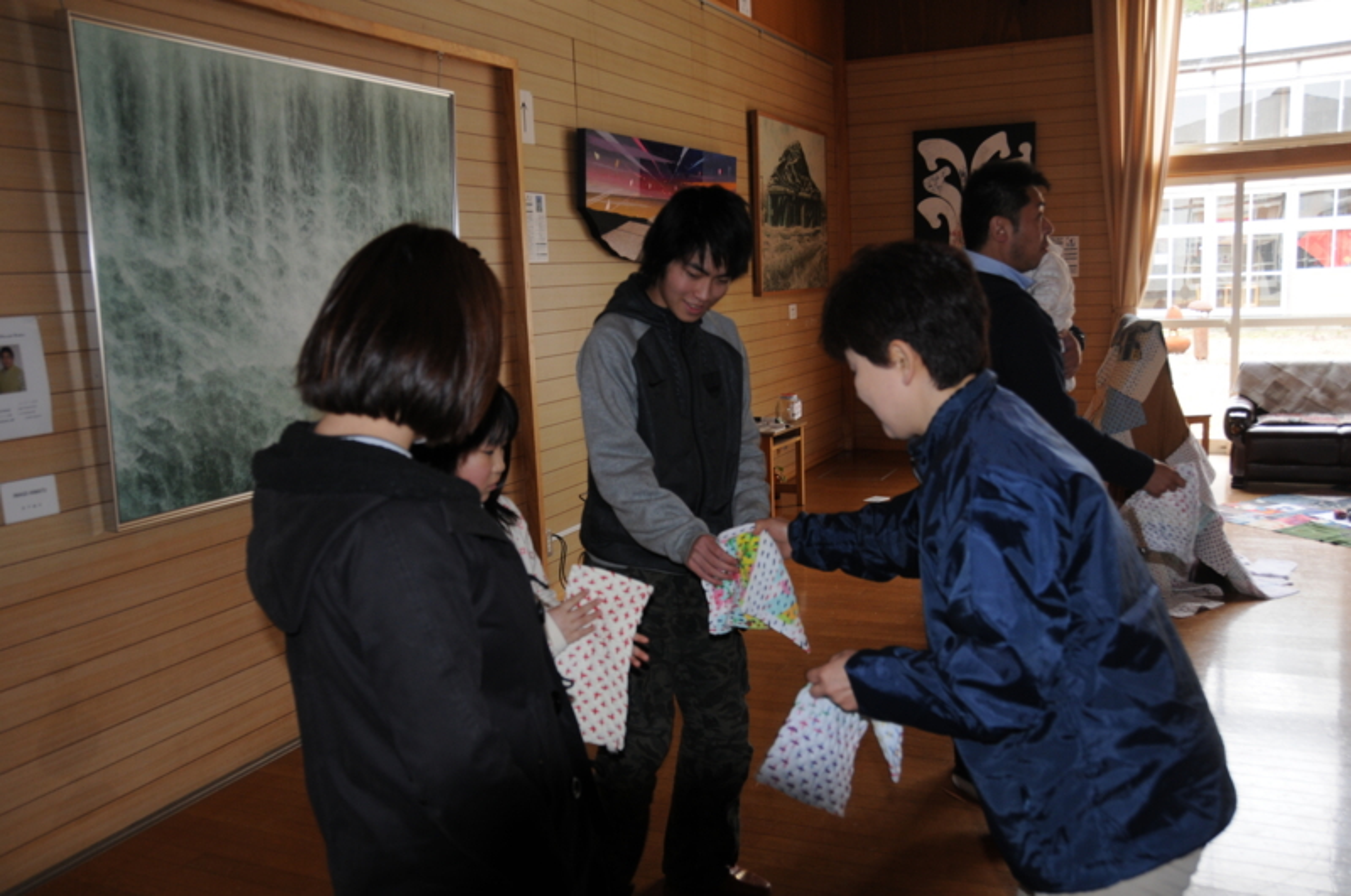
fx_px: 1124
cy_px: 448
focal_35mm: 30
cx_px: 676
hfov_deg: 62.0
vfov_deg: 43.5
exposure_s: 1/60
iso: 400
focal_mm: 20
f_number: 3.5
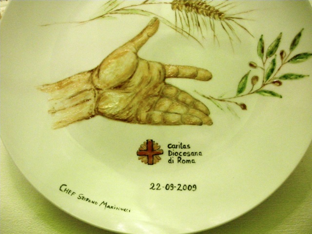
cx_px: 156
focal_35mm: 36
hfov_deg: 51.4
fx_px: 324
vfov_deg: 39.7
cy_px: 117
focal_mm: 7.5
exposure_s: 1/52
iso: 1600
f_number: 2.7
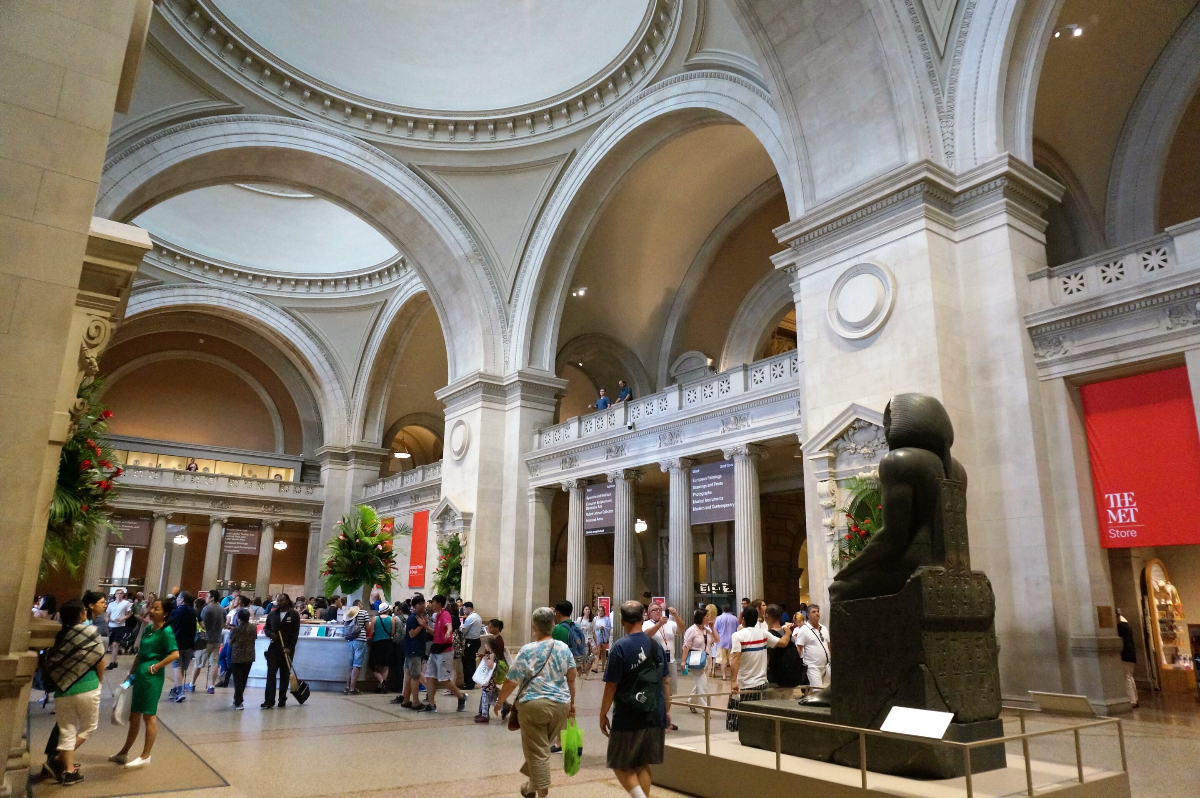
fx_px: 799
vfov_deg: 53.0
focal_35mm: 24
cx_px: 600
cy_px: 399
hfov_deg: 73.8
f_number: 4
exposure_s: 1/160
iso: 2000
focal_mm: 16
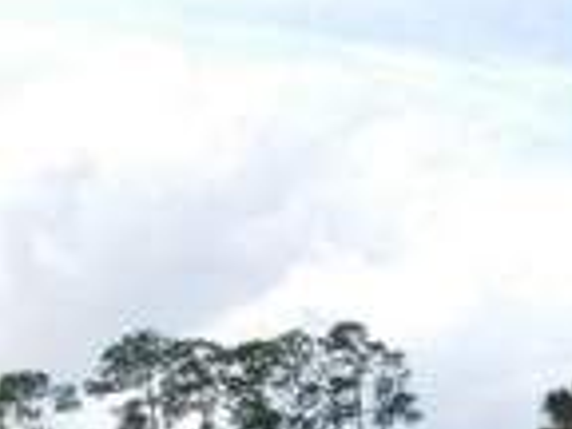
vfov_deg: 11.9
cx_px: 882
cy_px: 606
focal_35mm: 120
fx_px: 1983
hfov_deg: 15.1
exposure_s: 1/1000
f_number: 3.5
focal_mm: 6.3
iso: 125
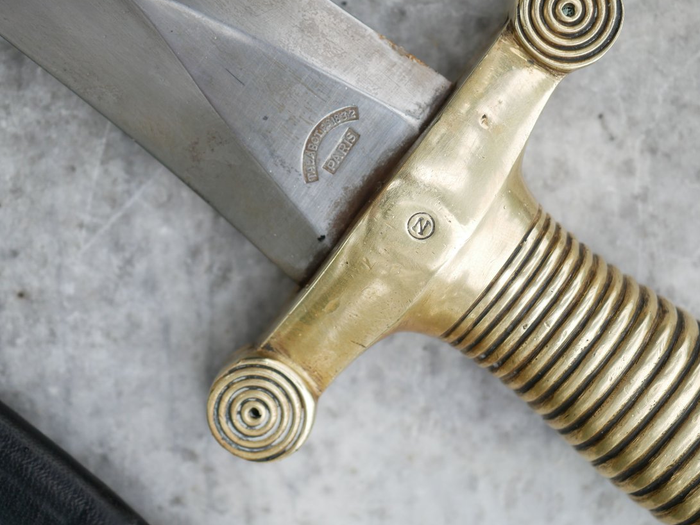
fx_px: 1335
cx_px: 375
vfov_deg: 22.3
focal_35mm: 66
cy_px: 250
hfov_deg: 29.4
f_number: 3.5
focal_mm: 30
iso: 200
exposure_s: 1/80
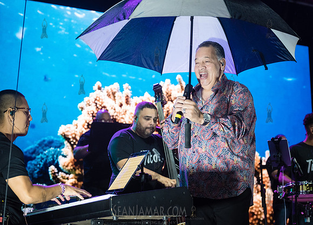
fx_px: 717
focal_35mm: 80
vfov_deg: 17.8
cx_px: 184
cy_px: 123
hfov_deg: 24.6
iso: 3200
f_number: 3.5
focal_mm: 70
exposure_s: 1/320
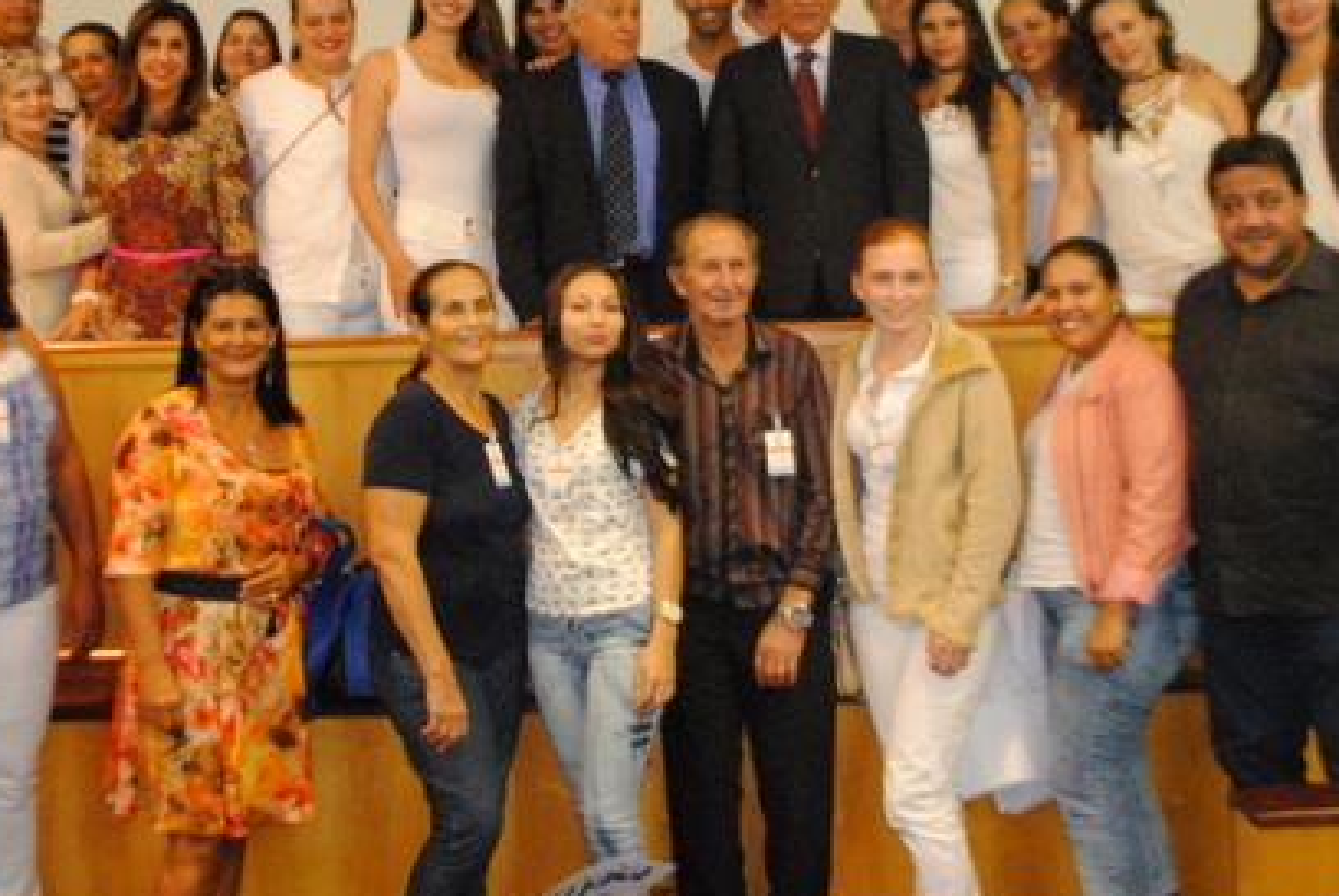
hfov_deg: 37.5
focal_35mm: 53
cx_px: 637
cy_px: 171
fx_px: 1973
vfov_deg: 25.1
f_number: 3.5
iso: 1600
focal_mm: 18
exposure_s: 1/30
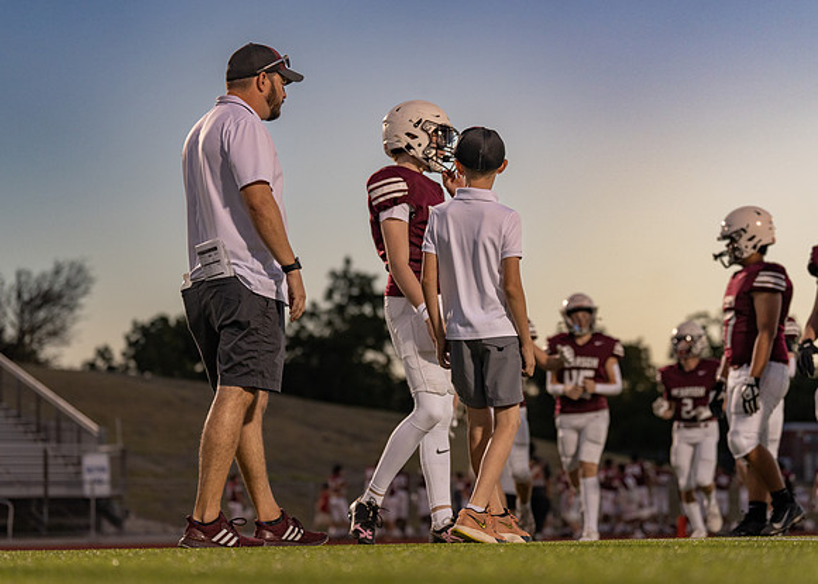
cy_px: 301
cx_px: 415
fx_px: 2369
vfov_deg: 14.0
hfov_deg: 19.6
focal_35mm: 102
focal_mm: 88
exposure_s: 1/500
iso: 800
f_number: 2.8
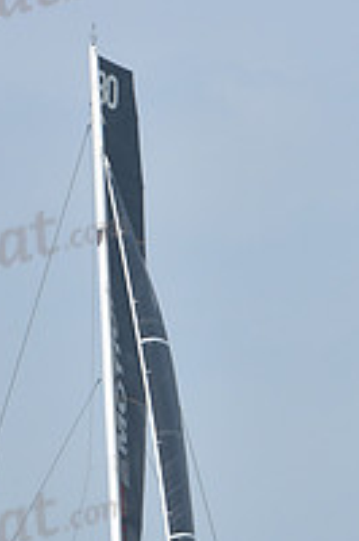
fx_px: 6952
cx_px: 269
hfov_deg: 3.0
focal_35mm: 464
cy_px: 368
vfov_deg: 4.4
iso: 320
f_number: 9
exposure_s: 1/1000
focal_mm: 160
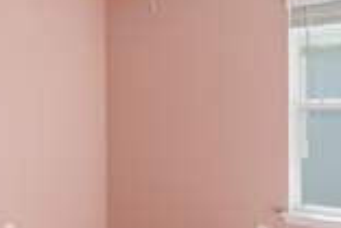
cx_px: 114
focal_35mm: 43
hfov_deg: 44.8
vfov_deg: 31.2
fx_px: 407
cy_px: 122
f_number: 8
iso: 400
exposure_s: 1/2000
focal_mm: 14
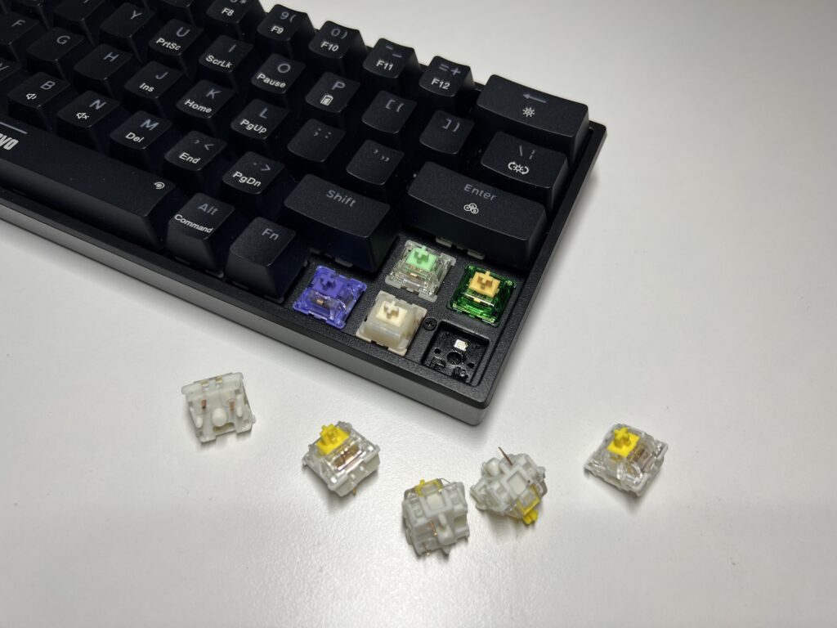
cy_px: 314
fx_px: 629
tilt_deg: -58.7
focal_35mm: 26
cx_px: 418
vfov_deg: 53.1
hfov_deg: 67.3
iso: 40
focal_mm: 5.7
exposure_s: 1/223
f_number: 1.5
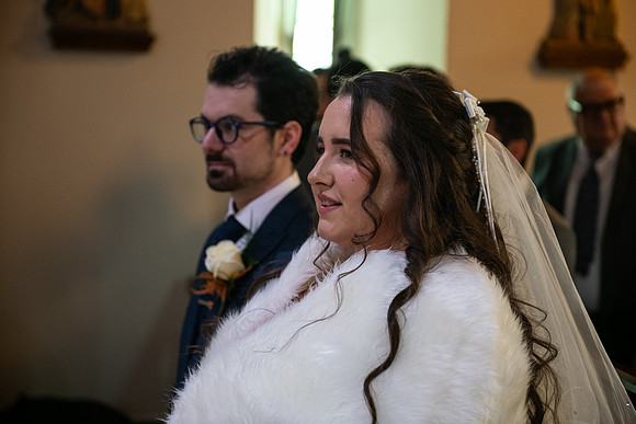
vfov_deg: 19.5
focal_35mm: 70
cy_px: 212
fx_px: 1237
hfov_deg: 28.8
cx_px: 318
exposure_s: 1/160
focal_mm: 70
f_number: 3.5
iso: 1600
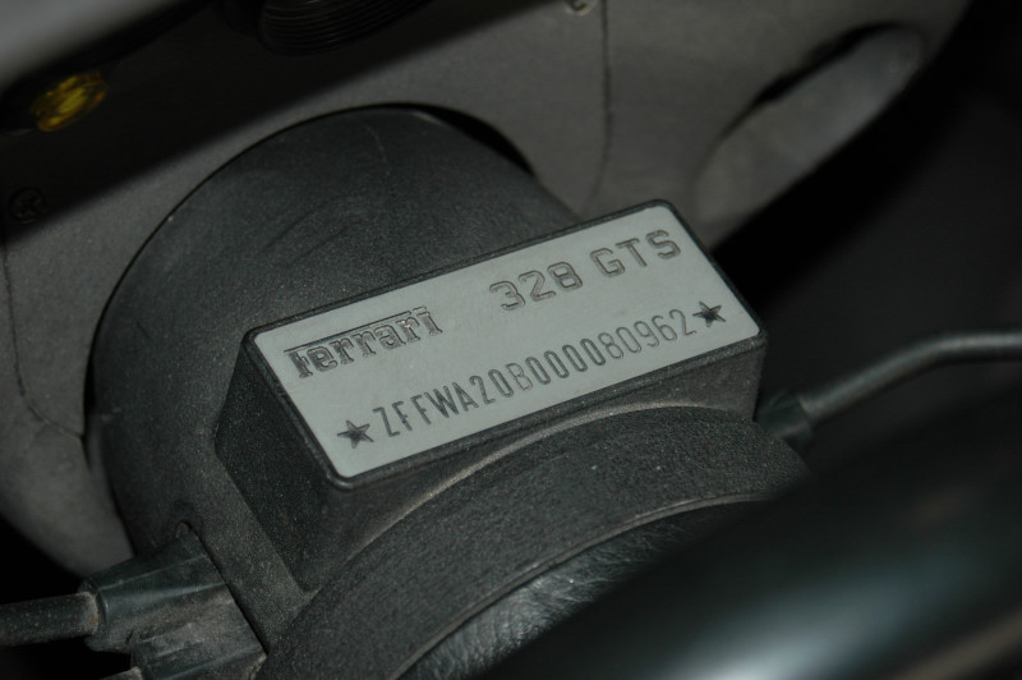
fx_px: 3404
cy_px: 340
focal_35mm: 120
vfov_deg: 11.4
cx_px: 511
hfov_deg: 17.1
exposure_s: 1/60
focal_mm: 80
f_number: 5.6
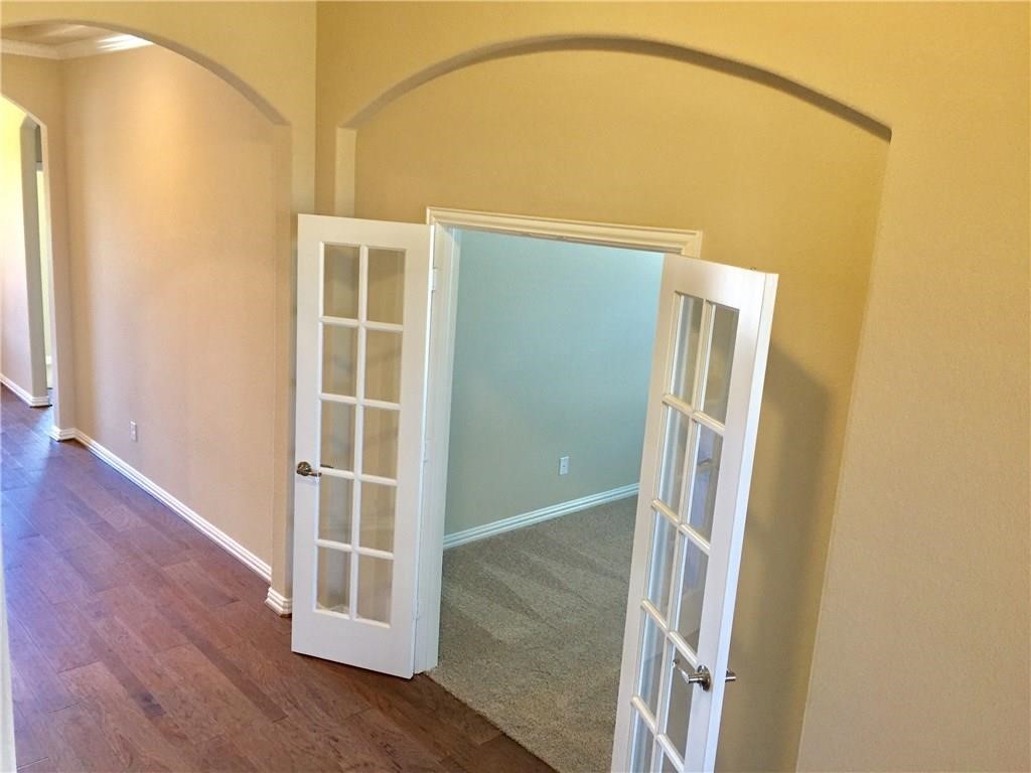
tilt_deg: -13.6
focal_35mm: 29
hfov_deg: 61.7
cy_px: 386
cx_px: 516
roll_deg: -4.6
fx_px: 864
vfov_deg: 48.2
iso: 160
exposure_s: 1/30
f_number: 2.2
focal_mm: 4.15
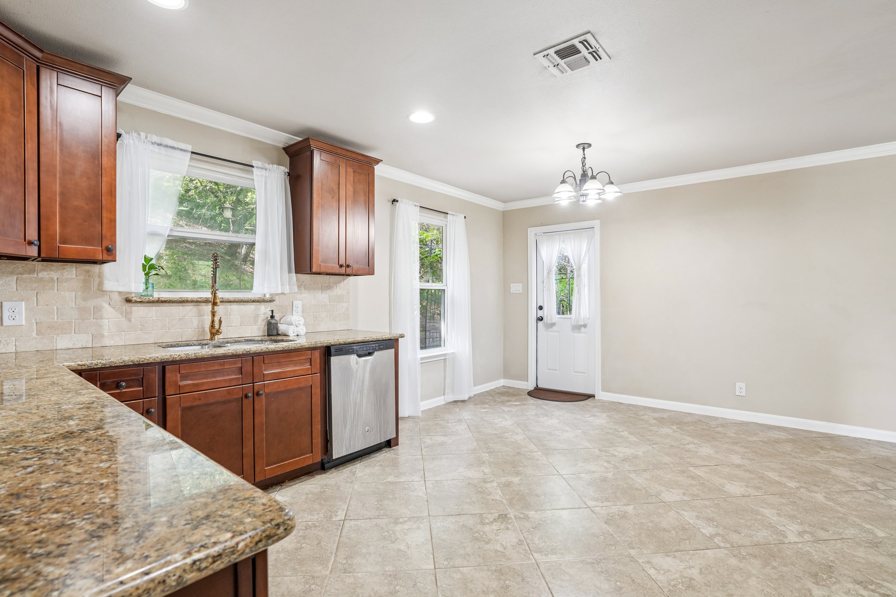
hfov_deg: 96.7
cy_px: 298
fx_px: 398
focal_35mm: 16
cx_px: 448
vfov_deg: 73.7
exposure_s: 1/10
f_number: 8
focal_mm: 16
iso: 400
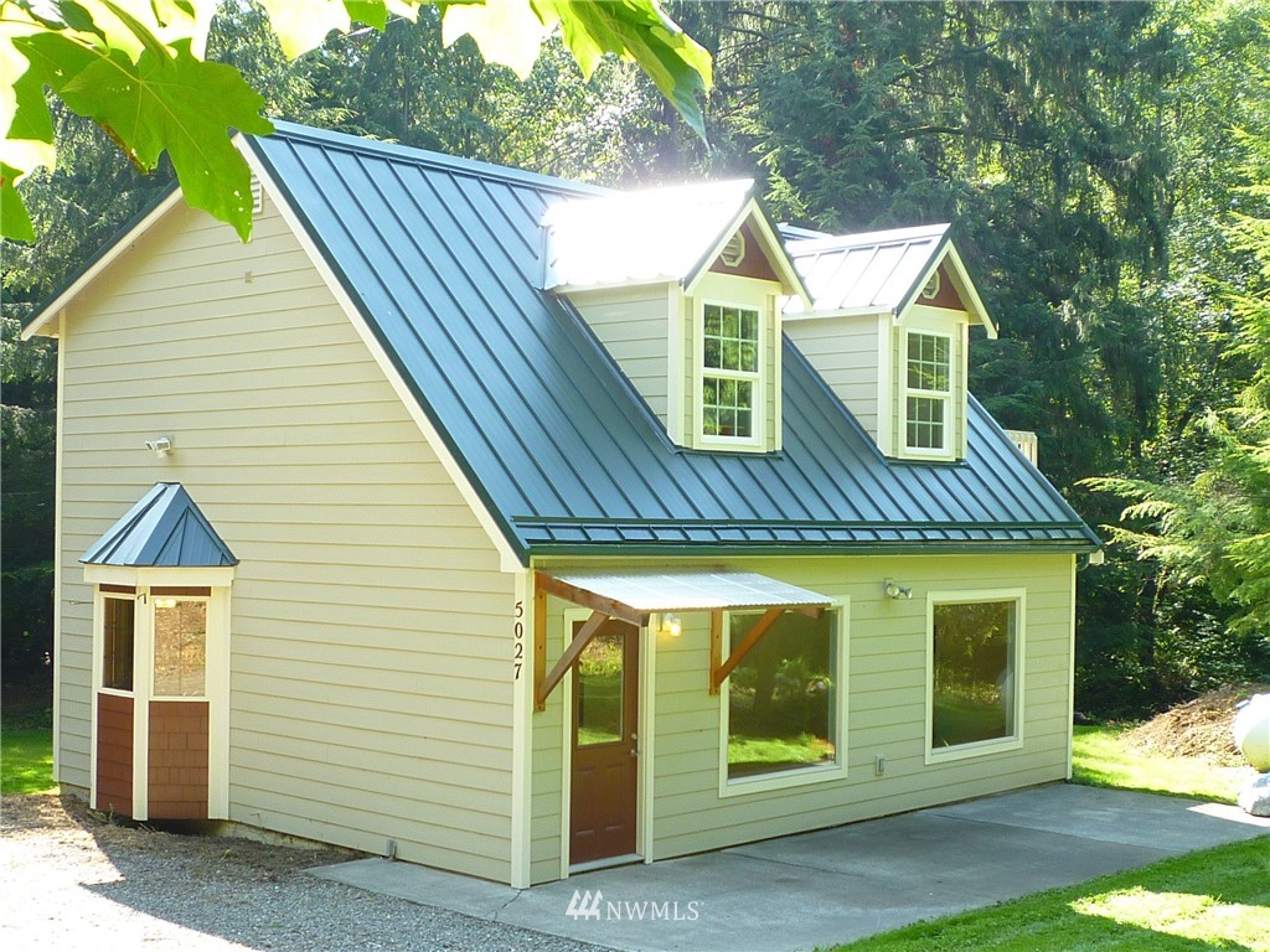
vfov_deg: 30.9
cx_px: 635
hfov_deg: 40.4
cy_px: 476
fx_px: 1724
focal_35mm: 47
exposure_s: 1/80
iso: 80
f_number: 3.3
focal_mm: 5.3
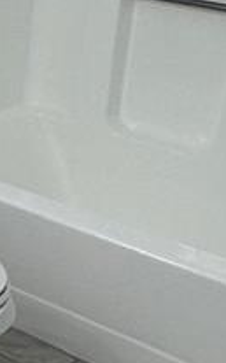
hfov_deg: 13.8
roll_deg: -0.1
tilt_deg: -20.8
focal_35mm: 86
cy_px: 139
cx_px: -154
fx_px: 849
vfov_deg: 24.0
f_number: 2.2
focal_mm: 2.22
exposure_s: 1/120
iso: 100
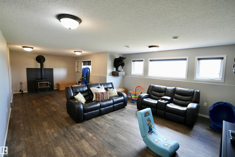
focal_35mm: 16
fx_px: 104
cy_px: 78
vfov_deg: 73.7
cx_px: 118
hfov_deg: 96.7
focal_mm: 16
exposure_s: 1/60
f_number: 4
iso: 640
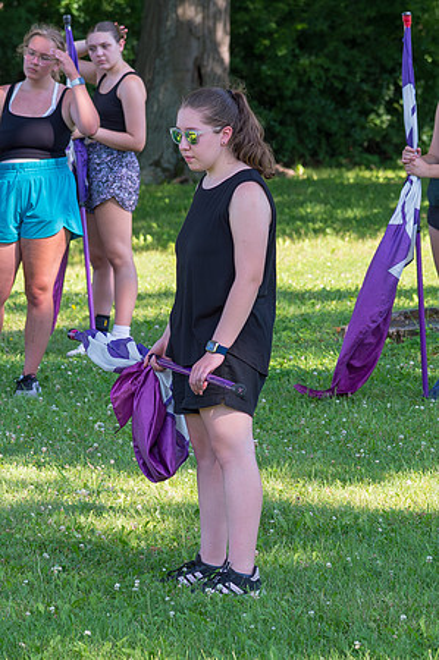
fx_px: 4332
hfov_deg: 5.8
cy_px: 277
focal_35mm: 236
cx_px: 298
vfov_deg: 8.7
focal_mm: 120
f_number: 5.6
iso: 1250
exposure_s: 1/400
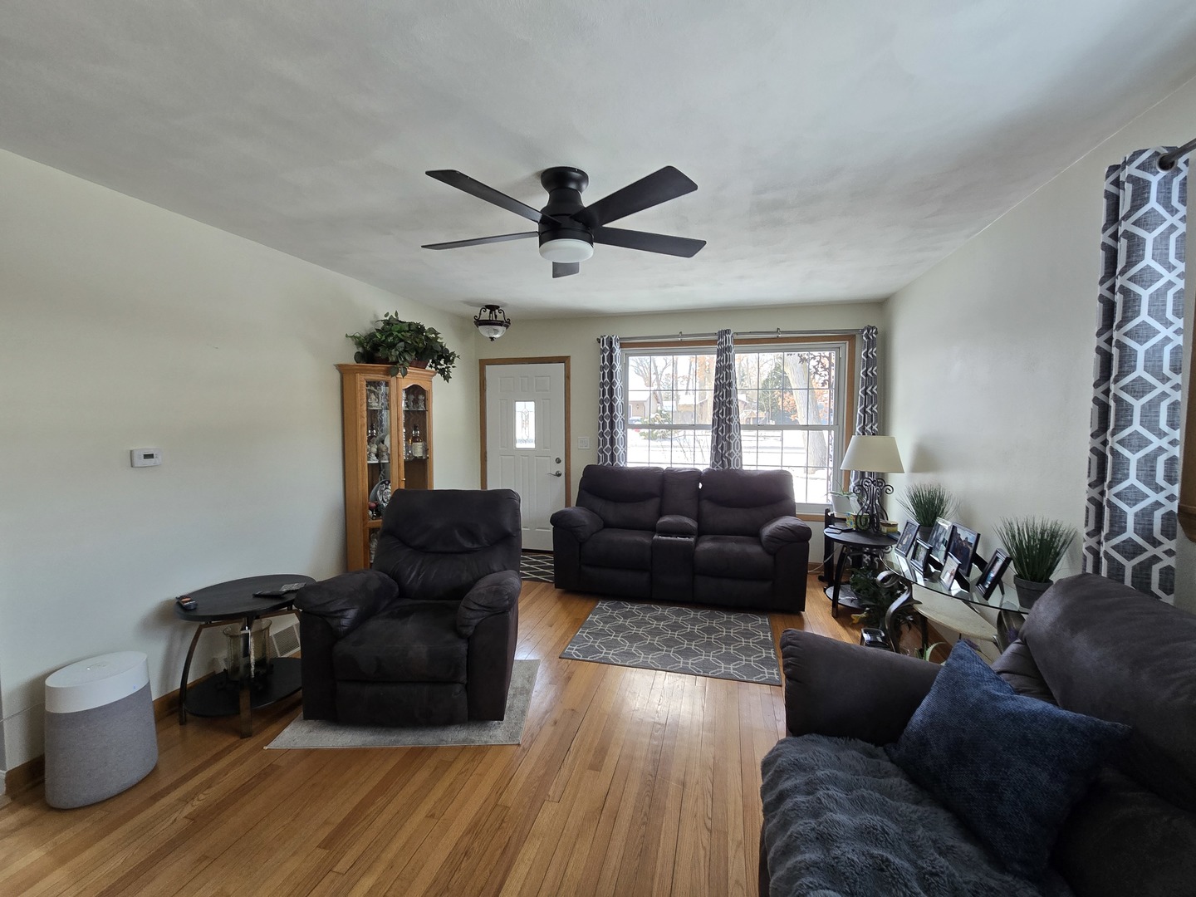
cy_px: 448
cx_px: 598
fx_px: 449
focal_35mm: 13
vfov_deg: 89.9
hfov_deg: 106.2
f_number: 2.2
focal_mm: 2.2
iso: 100
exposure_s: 1/60
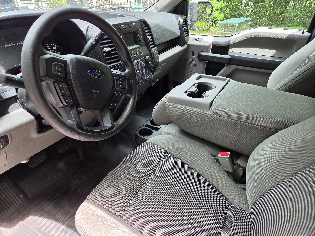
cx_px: 158
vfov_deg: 58.9
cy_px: 118
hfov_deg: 73.9
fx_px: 209
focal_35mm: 23
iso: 64
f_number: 1.8
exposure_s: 1/180
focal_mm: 5.4
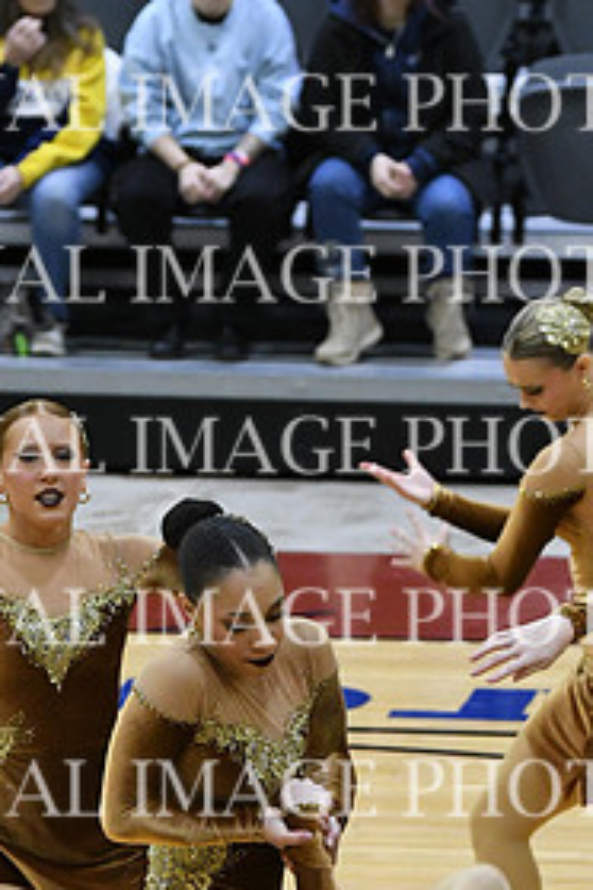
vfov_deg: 5.1
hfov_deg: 3.4
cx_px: 381
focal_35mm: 406
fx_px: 10031
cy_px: 874
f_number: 4
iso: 5000
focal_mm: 130
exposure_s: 1/400
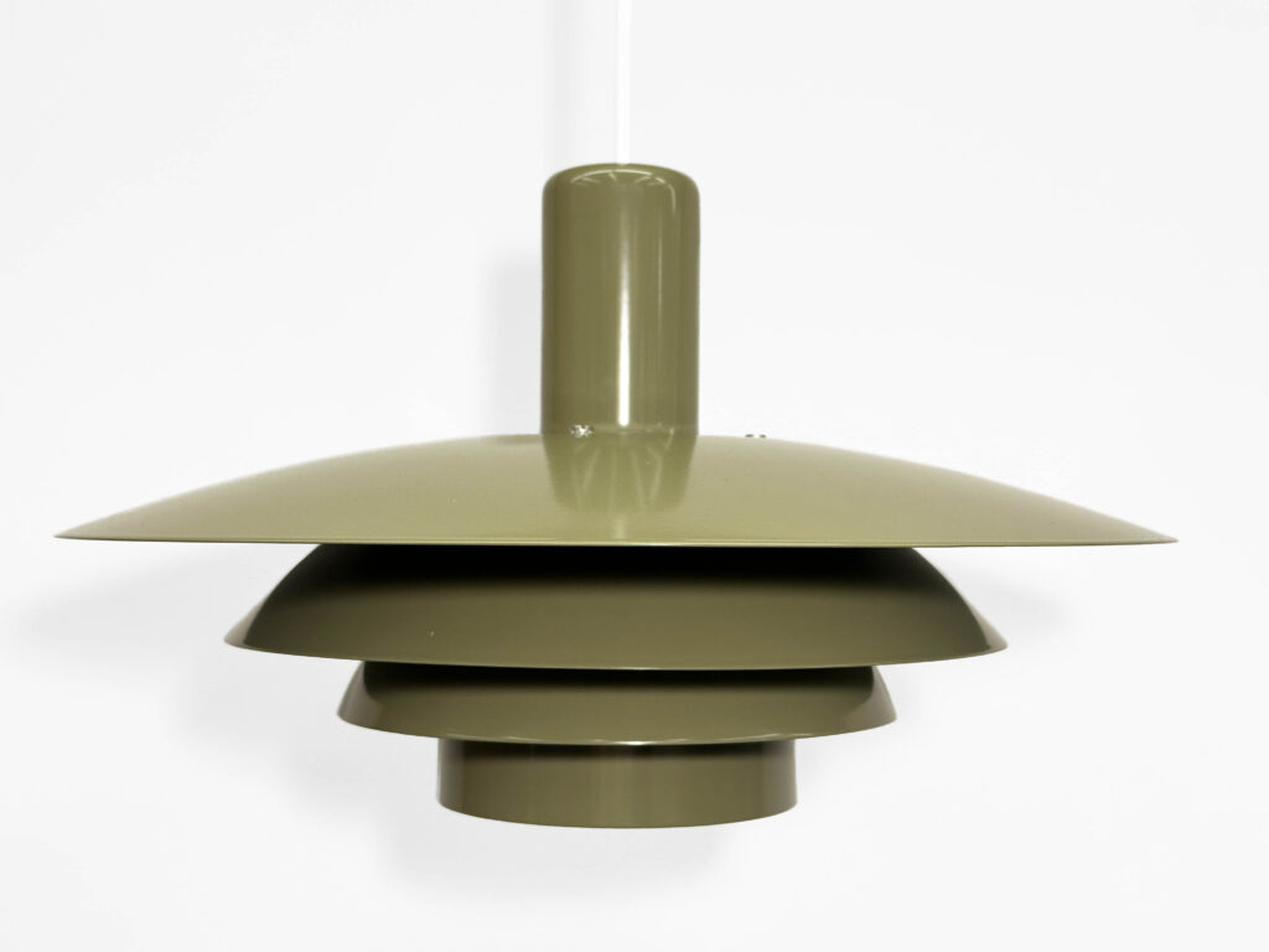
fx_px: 1760
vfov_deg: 30.3
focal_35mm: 48
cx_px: 634
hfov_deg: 39.7
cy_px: 476
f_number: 1.78
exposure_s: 1/100
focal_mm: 6.86
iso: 80
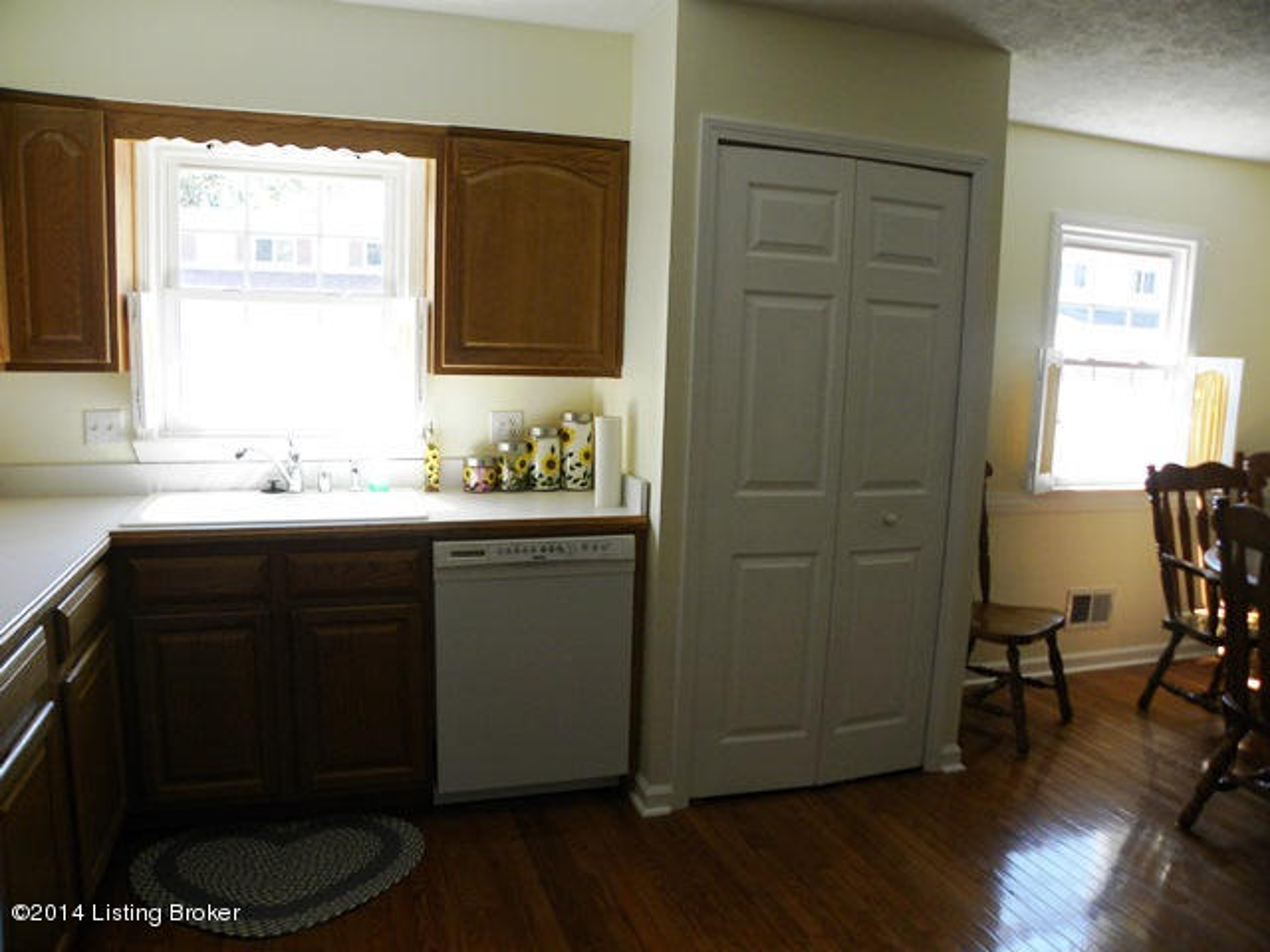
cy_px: 476
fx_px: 954
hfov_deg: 67.3
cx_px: 635
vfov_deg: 53.1
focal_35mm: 26
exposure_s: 1/60.6
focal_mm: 4.6
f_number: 2.8
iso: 127
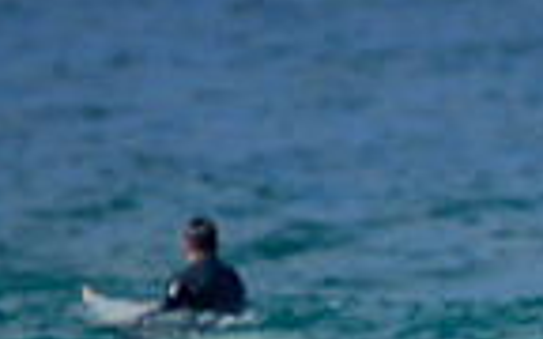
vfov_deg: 0.4
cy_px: 687
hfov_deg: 0.6
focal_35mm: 3283
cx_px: 996
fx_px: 48584
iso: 640
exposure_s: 1/2000
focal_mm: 800
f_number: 11
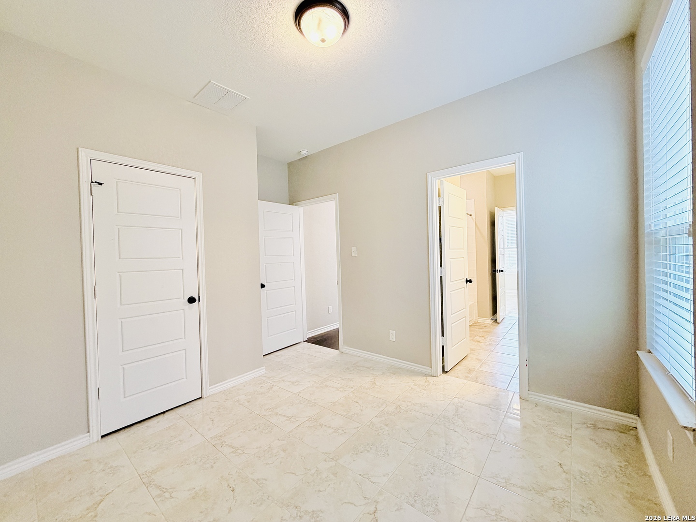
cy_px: 261
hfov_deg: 102.1
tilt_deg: -1.5
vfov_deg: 85.7
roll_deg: +2.0
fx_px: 281
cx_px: 348
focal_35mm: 14
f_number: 2.2
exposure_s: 1/120
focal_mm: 2.22
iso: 320
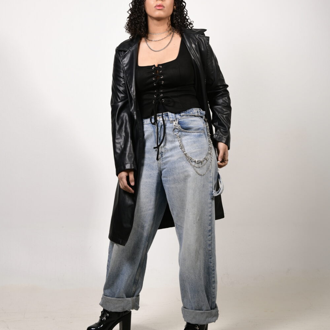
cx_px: 165
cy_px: 155
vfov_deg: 26.9
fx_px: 690
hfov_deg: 26.9
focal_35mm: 64
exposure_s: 1/125
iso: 125
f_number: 6.3
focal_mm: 50
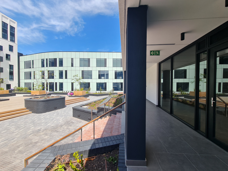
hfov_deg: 106.2
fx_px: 86
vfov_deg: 89.9
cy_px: 86
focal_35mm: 13
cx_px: 114
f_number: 2.2
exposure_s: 1/1140
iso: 50
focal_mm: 2.2
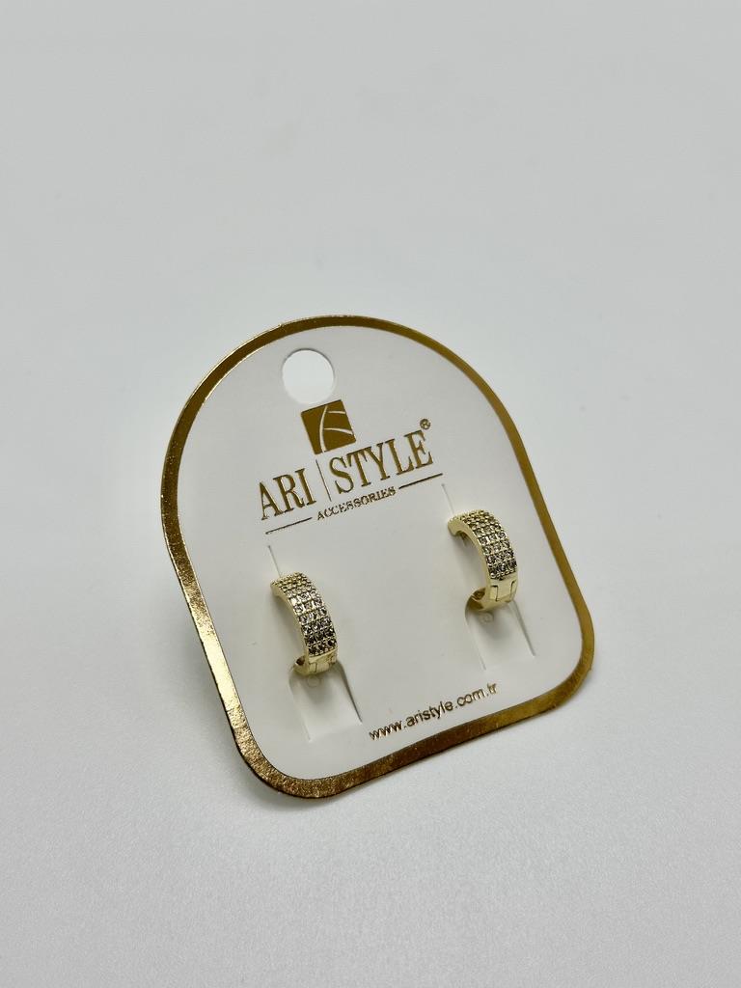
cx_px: 370
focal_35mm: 48
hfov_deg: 30.3
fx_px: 1370
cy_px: 494
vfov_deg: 39.7
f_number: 1.78
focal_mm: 6.86
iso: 64
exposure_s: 1/283
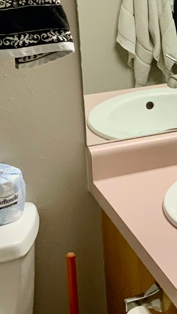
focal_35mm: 105
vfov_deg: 20.1
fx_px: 875
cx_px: 257
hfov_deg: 11.1
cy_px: 59
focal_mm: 3
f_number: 1.8
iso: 80
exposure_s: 1/60
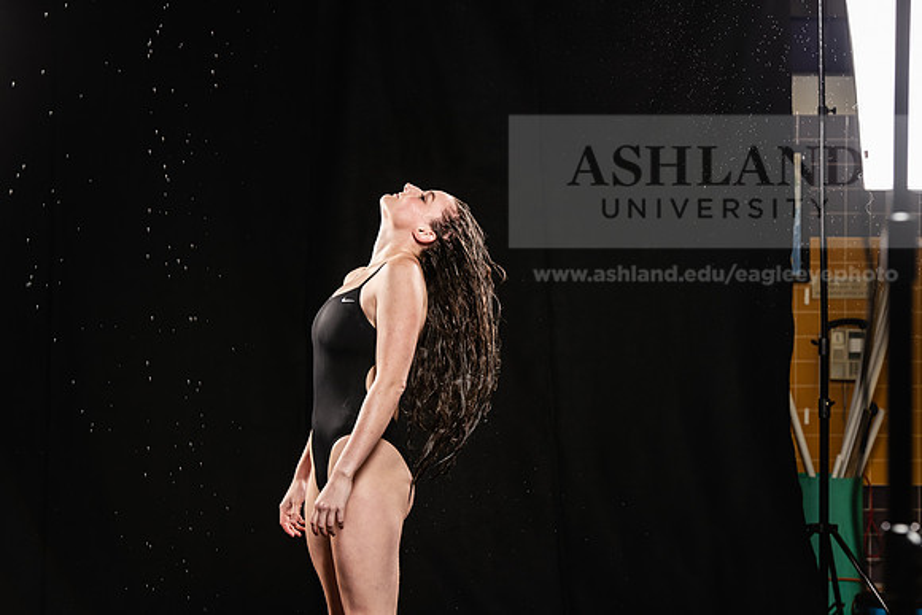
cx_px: 461
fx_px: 2869
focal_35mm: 112
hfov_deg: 18.3
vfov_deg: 12.2
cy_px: 308
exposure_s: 1/200
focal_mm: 112
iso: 500
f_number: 6.3
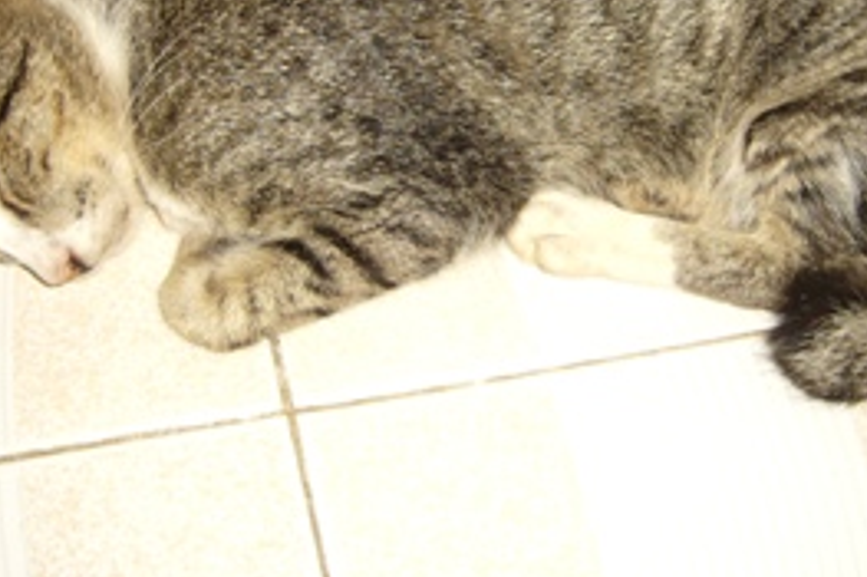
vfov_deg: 21.6
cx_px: 448
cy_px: 122
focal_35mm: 62
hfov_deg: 32.4
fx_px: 1492
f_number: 2.8
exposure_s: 1/30
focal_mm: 5.8
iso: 100
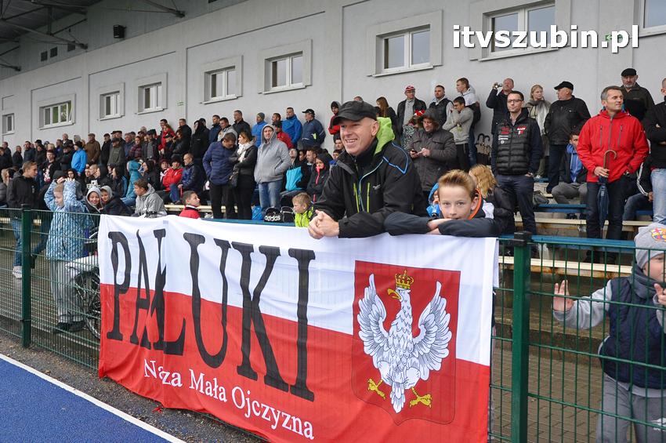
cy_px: 222
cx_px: 333
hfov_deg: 51.3
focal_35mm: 38
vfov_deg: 35.4
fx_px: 693
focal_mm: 25
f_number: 6.3
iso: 1250
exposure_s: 1/250
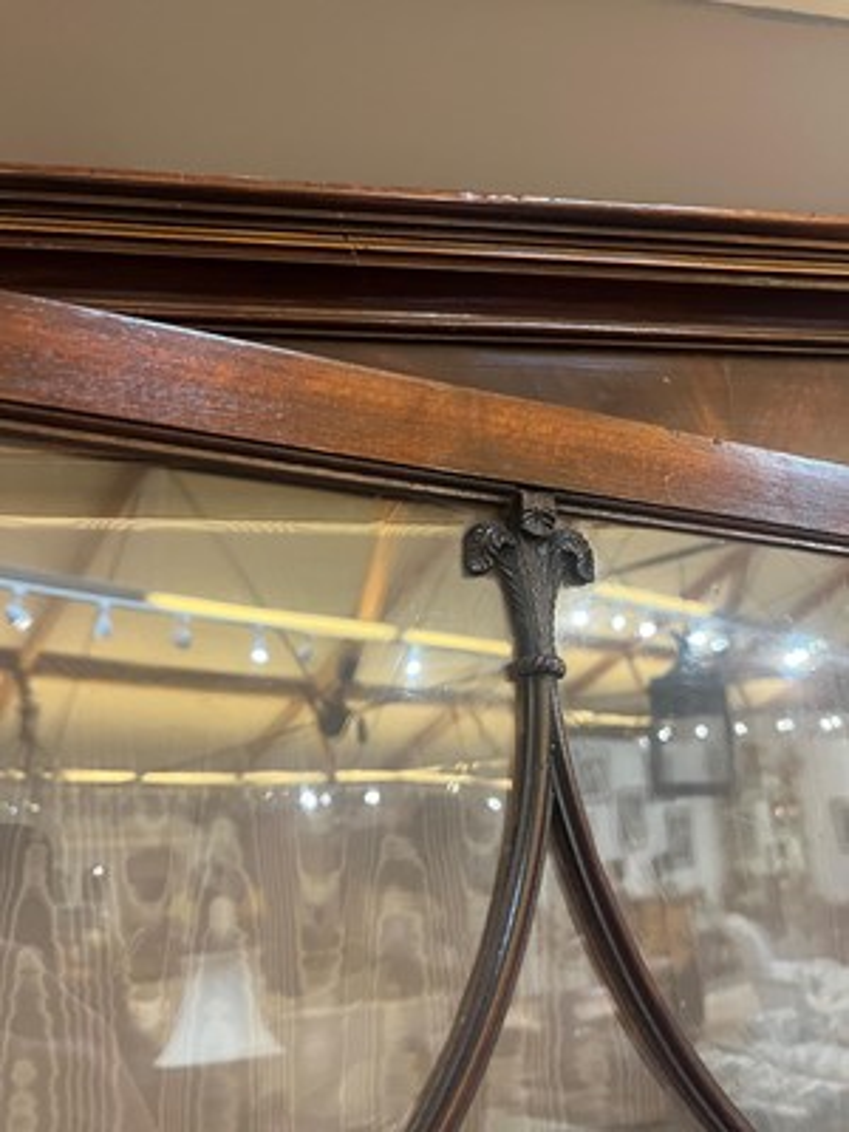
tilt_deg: +18.9
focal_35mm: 26
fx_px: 850
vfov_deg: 67.3
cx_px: 424
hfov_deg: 53.1
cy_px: 566
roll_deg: +2.3
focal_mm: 5.1
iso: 400
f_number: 1.6
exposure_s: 1/50
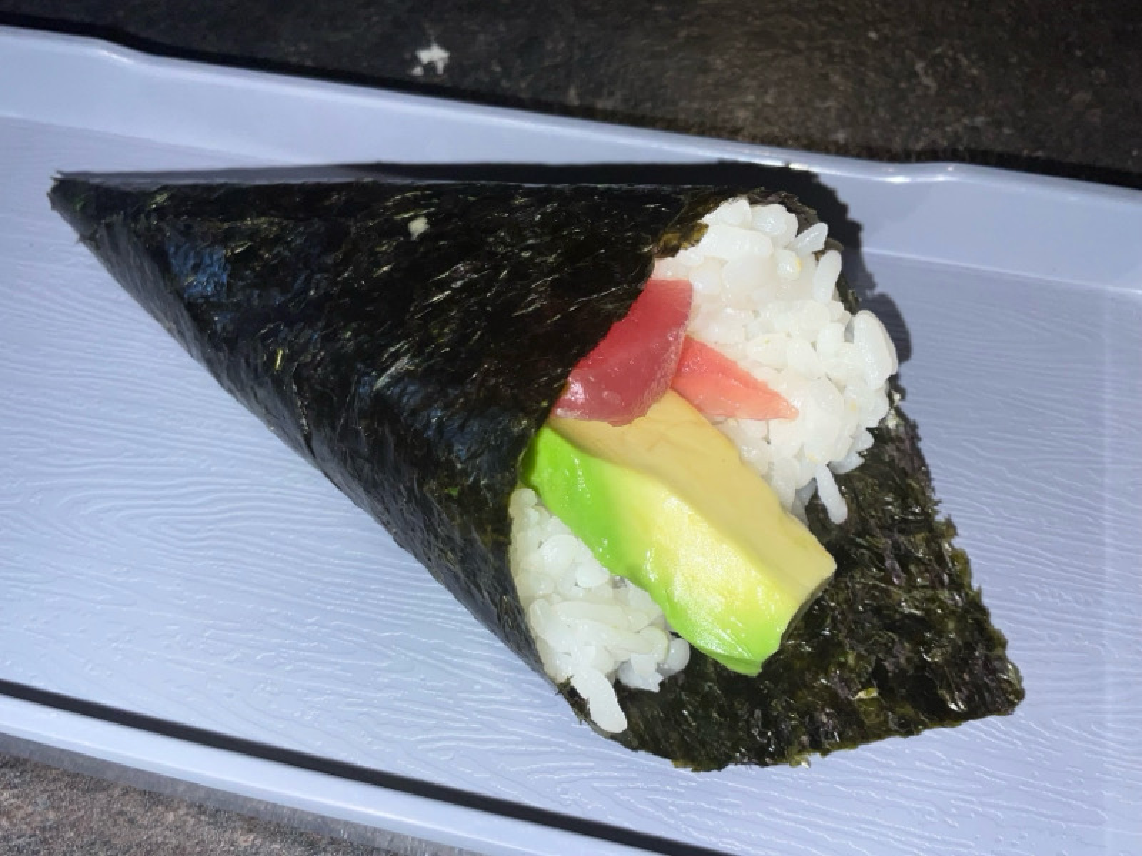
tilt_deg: -56.2
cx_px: 571
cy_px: 428
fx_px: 957
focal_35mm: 29
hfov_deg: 61.7
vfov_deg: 48.2
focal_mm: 3
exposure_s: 1/153
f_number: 1.8
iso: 16
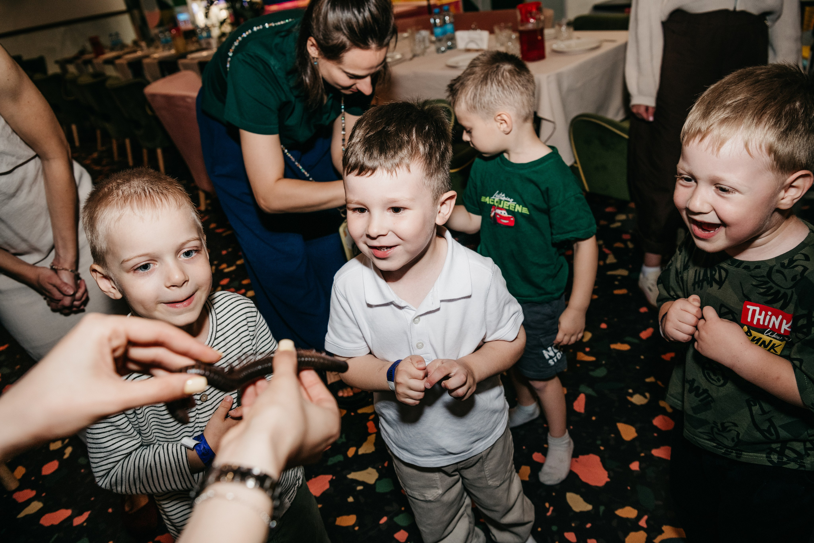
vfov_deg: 49.6
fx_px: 588
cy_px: 272
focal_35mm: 26
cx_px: 407
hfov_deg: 69.4
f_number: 4.5
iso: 640
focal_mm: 26
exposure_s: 1/160
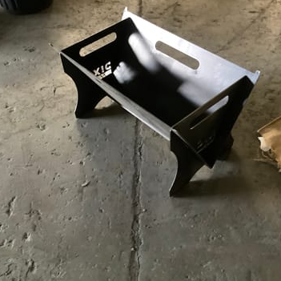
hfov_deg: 42.8
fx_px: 358
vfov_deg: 42.8
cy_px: 132
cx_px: 138
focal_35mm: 39
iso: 640
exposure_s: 1/17
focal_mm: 3.3
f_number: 2.4
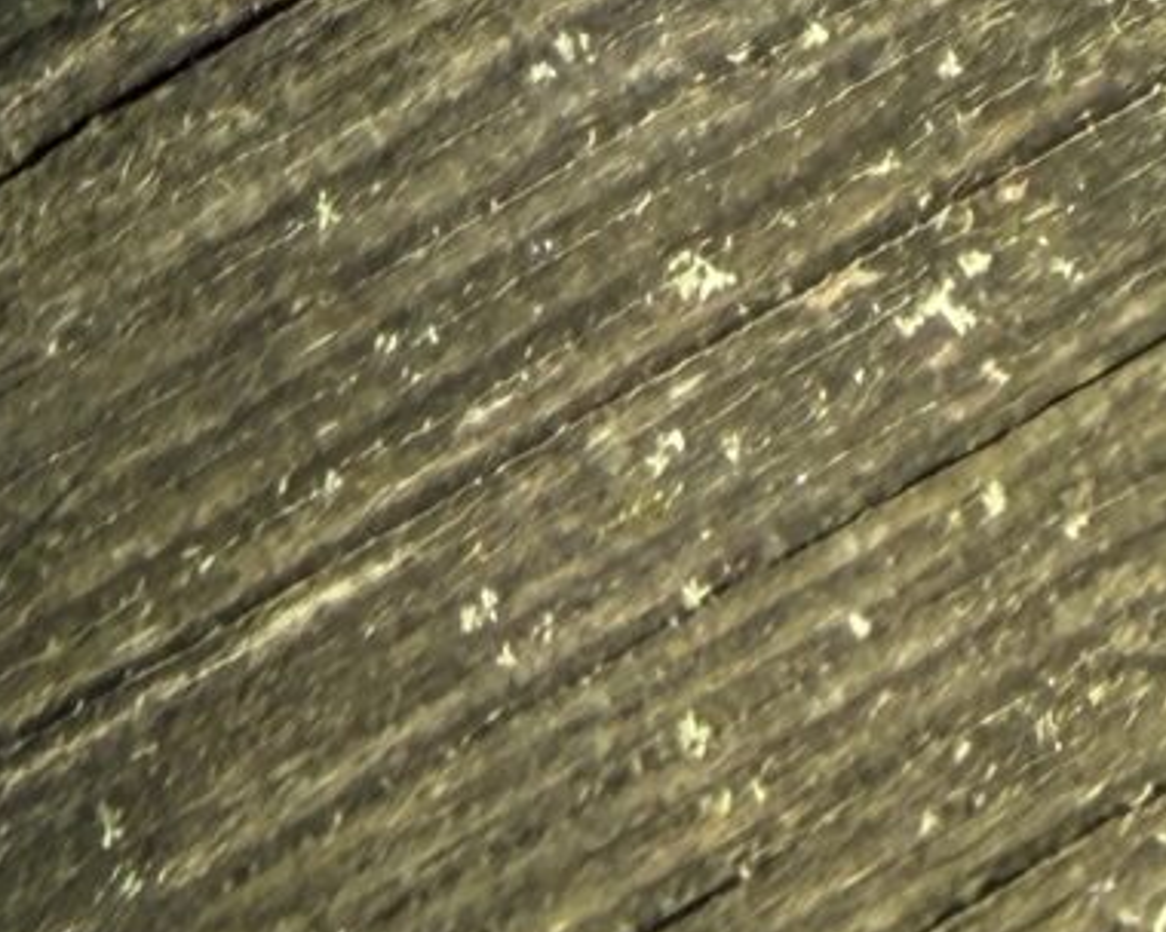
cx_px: 117
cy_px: -2076
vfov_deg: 8.0
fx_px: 5452
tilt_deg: -66.1
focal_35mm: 158
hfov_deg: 12.1
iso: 50
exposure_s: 1/122
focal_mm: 2.22
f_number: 2.2
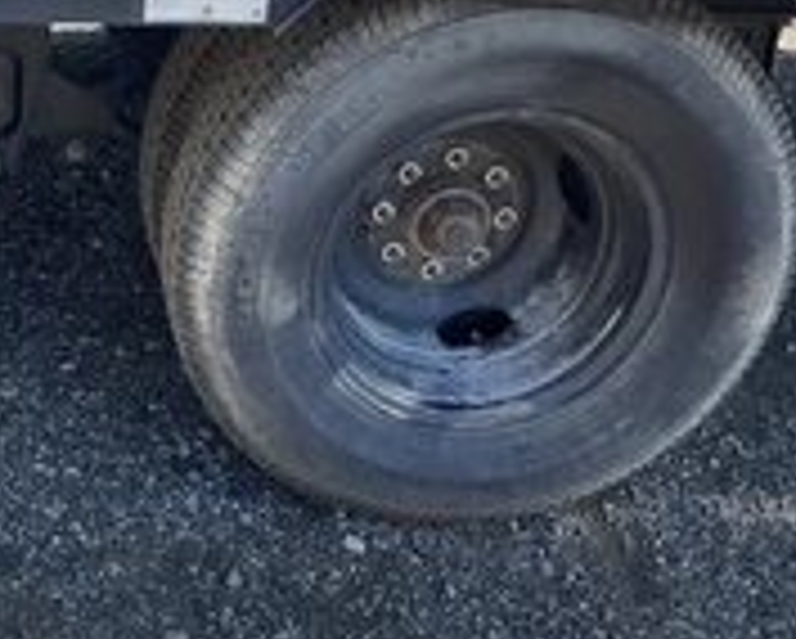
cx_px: -13
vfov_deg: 23.9
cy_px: 306
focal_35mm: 64
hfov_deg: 27.7
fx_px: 1509
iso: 25
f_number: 1.8
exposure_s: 1/435
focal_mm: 3
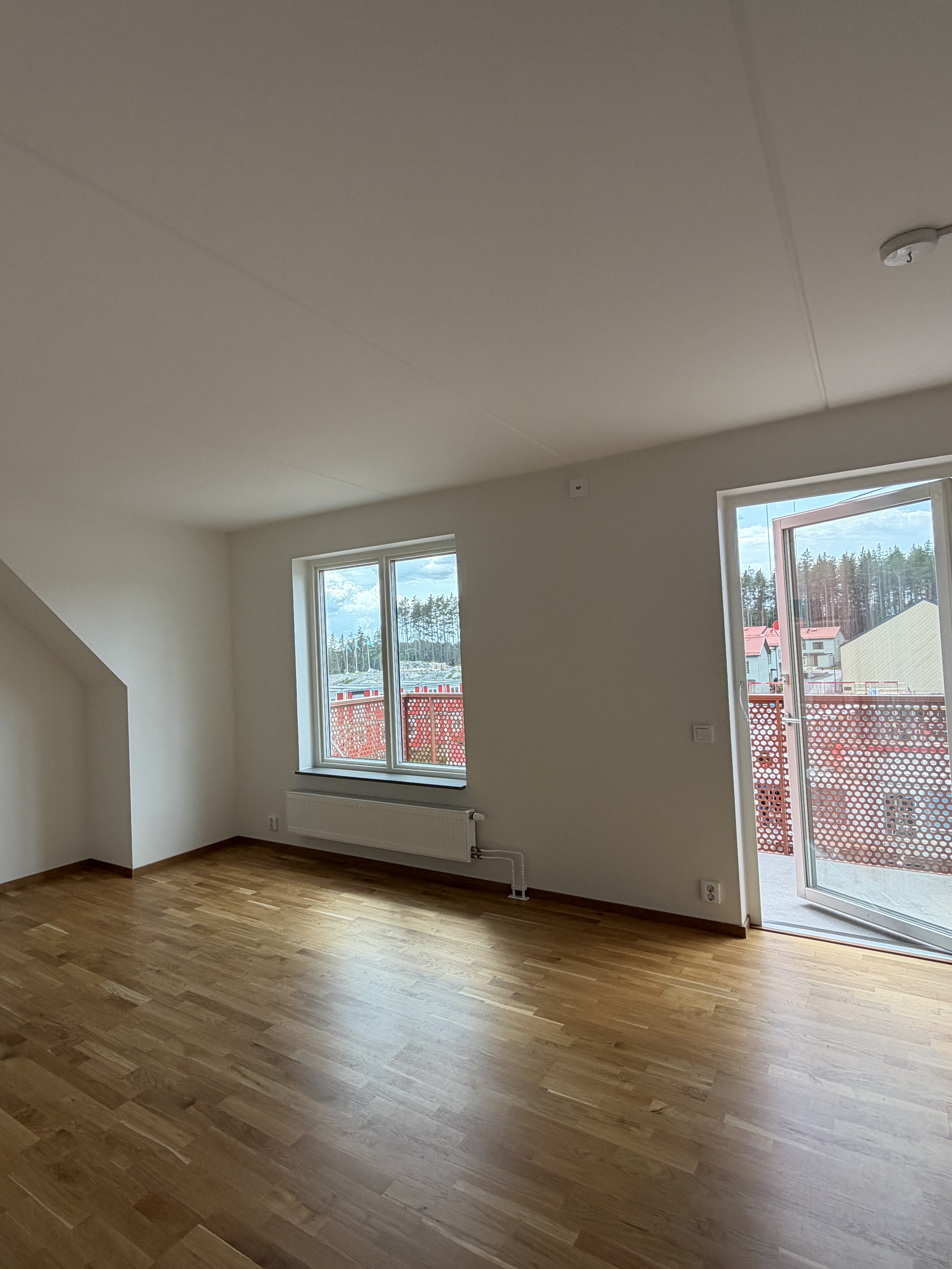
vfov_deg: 84.7
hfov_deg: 68.0
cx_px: 380
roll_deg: +2.3
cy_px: 630
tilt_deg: +2.1
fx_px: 697
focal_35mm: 19
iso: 64
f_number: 2.2
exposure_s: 1/157
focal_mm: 2.22
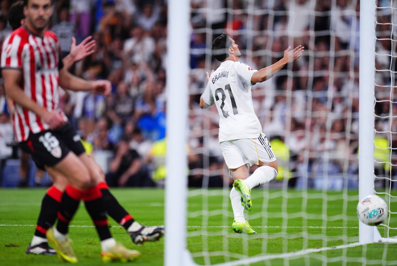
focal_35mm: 400
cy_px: 133
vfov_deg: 3.4
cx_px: 198
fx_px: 4414
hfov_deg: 5.2
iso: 2000
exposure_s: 1/2000
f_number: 2.8
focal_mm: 400
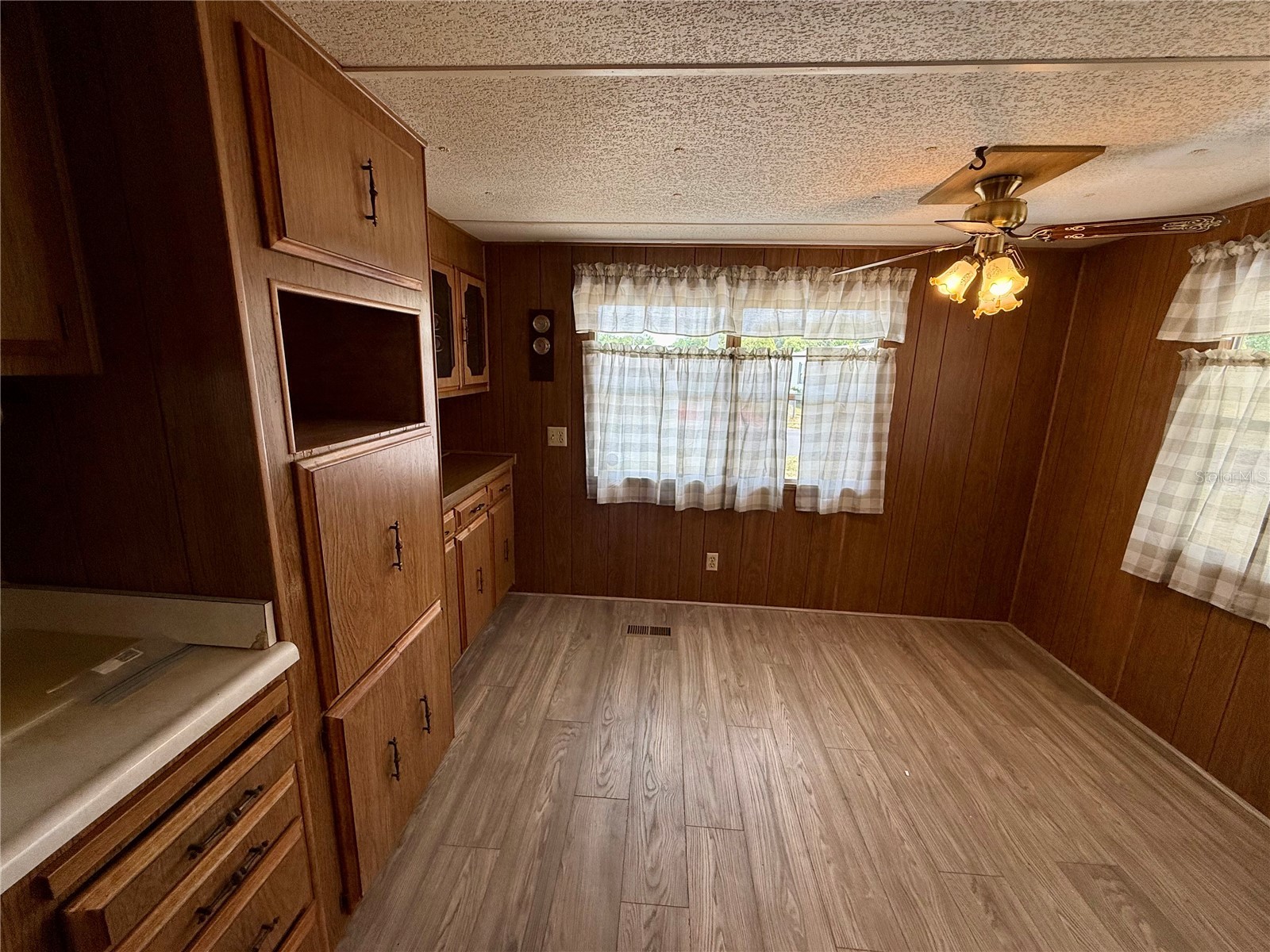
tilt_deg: -12.0
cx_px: 635
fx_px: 514
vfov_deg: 85.7
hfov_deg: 102.1
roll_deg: -1.8
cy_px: 476
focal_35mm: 14
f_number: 2.2
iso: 64
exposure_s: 1/120
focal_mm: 2.22
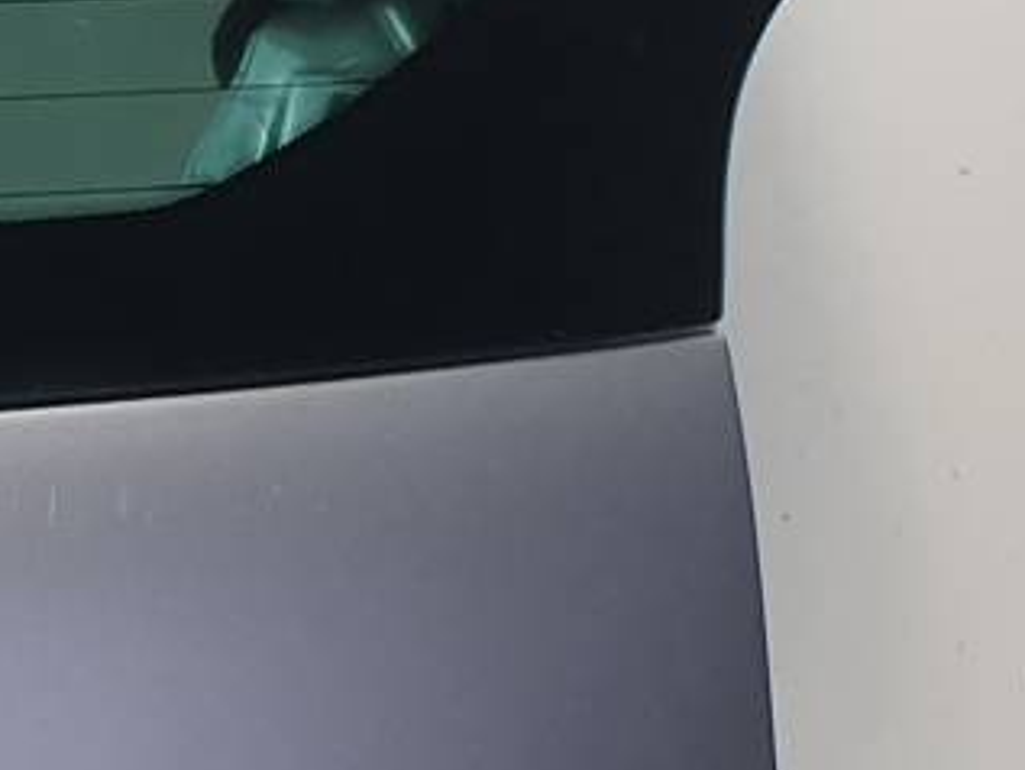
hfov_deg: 13.4
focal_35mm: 118
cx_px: -1245
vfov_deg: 12.6
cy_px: 421
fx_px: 3495
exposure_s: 1/100
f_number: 2.4
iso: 80
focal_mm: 4.3
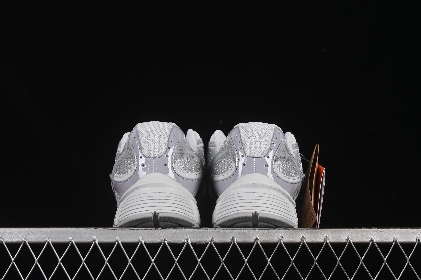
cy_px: 140
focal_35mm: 75
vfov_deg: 18.2
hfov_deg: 27.0
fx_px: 877
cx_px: 210
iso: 160
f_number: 8
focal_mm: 50
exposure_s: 1/60
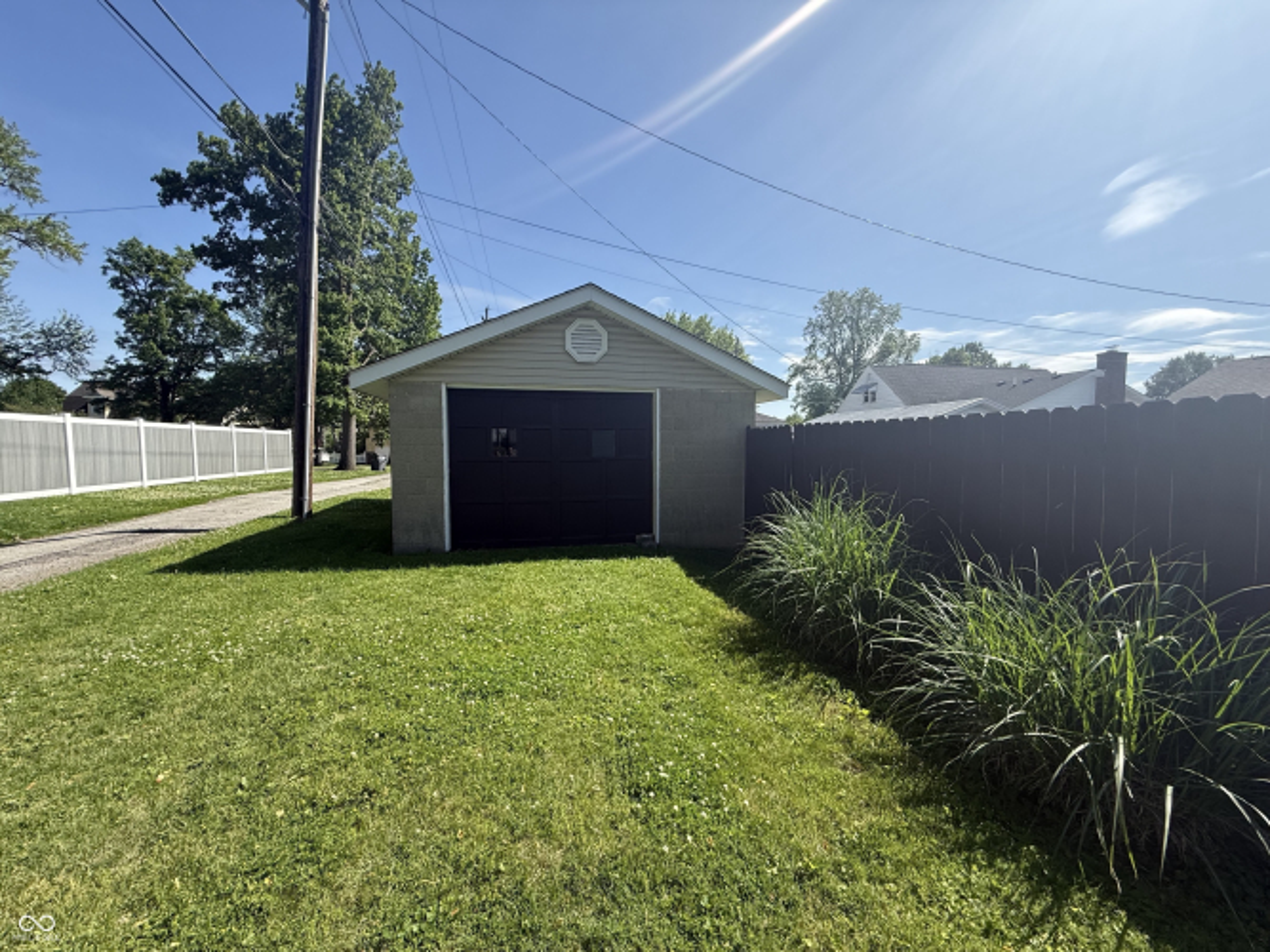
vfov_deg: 85.7
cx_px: 635
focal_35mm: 14
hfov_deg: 102.1
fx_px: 514
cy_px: 476
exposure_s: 1/1285
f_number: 2.2
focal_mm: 2.22
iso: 64
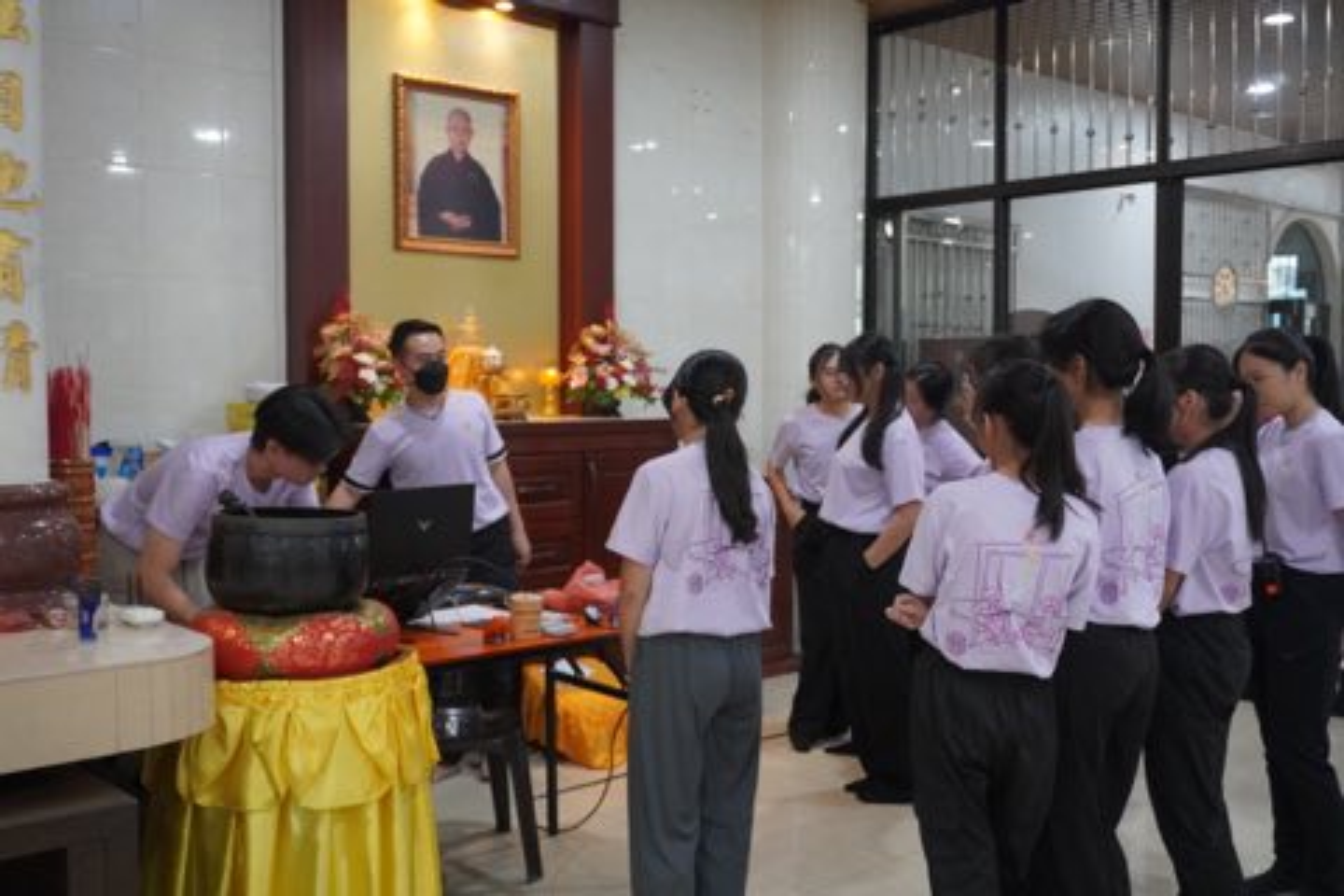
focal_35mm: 36
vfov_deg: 36.9
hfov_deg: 53.1
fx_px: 1344
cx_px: 672
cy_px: 448
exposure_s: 1/160
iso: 3200
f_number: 4.5
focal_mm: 24
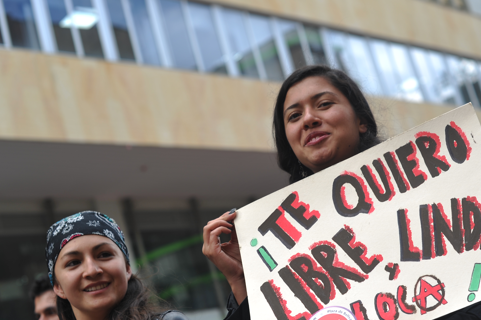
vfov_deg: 19.1
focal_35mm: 71
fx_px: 948
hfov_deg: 28.3
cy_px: 209
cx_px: 307
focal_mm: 50
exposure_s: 1/250
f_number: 3.5
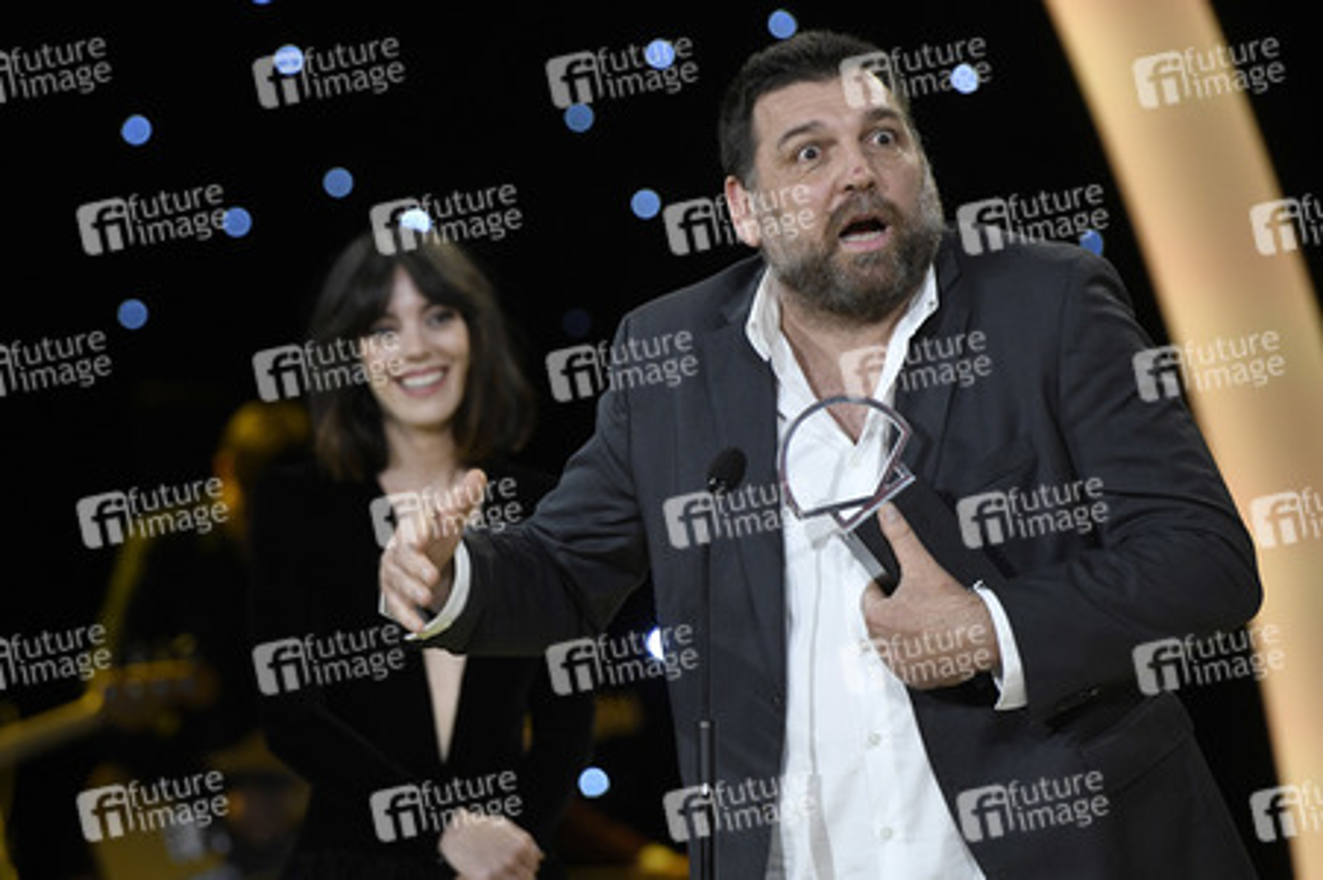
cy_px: 440
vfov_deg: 6.9
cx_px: 662
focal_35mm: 200
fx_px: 7344
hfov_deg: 10.3
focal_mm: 200
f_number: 4
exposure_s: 1/320
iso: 2000
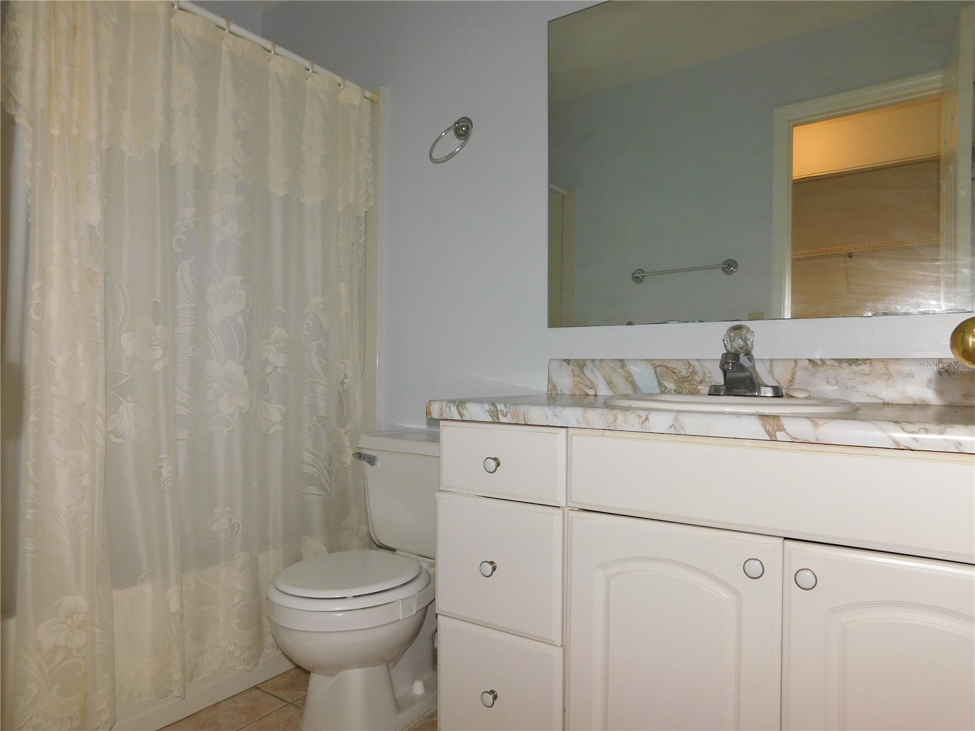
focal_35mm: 23
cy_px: 366
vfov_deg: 58.9
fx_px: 648
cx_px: 488
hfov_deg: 73.9
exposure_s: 1/30
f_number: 3
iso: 200
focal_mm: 4
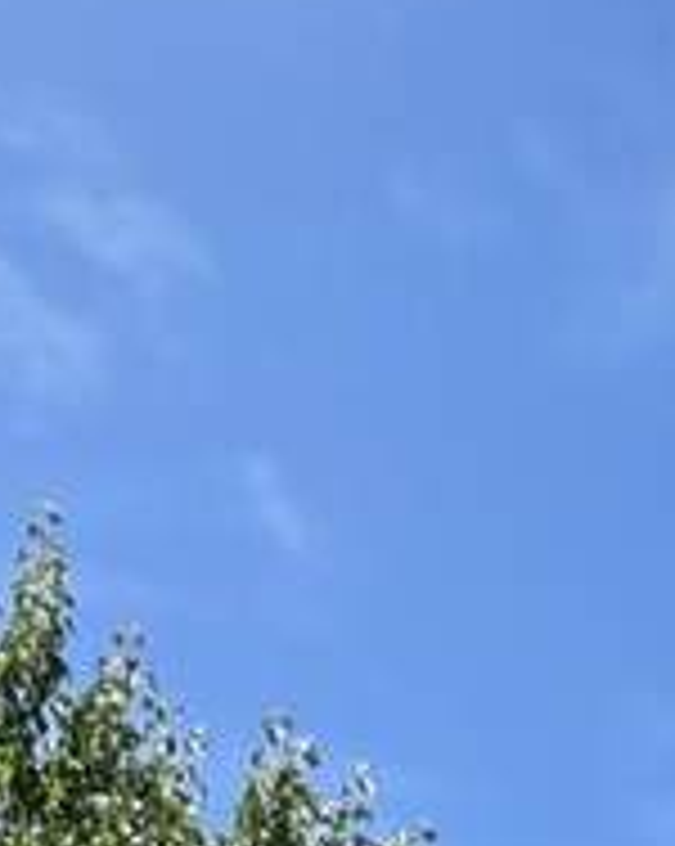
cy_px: 2025
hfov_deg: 14.6
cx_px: 1197
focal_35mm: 93
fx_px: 2326
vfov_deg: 14.2
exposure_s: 1/1034
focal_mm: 2.22
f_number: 2.2
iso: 50
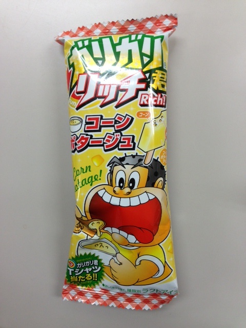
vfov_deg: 55.4
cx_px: 123
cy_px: 164
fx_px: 313
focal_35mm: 33
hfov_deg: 42.9
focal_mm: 4.13
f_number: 2.4
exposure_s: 1/60
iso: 64
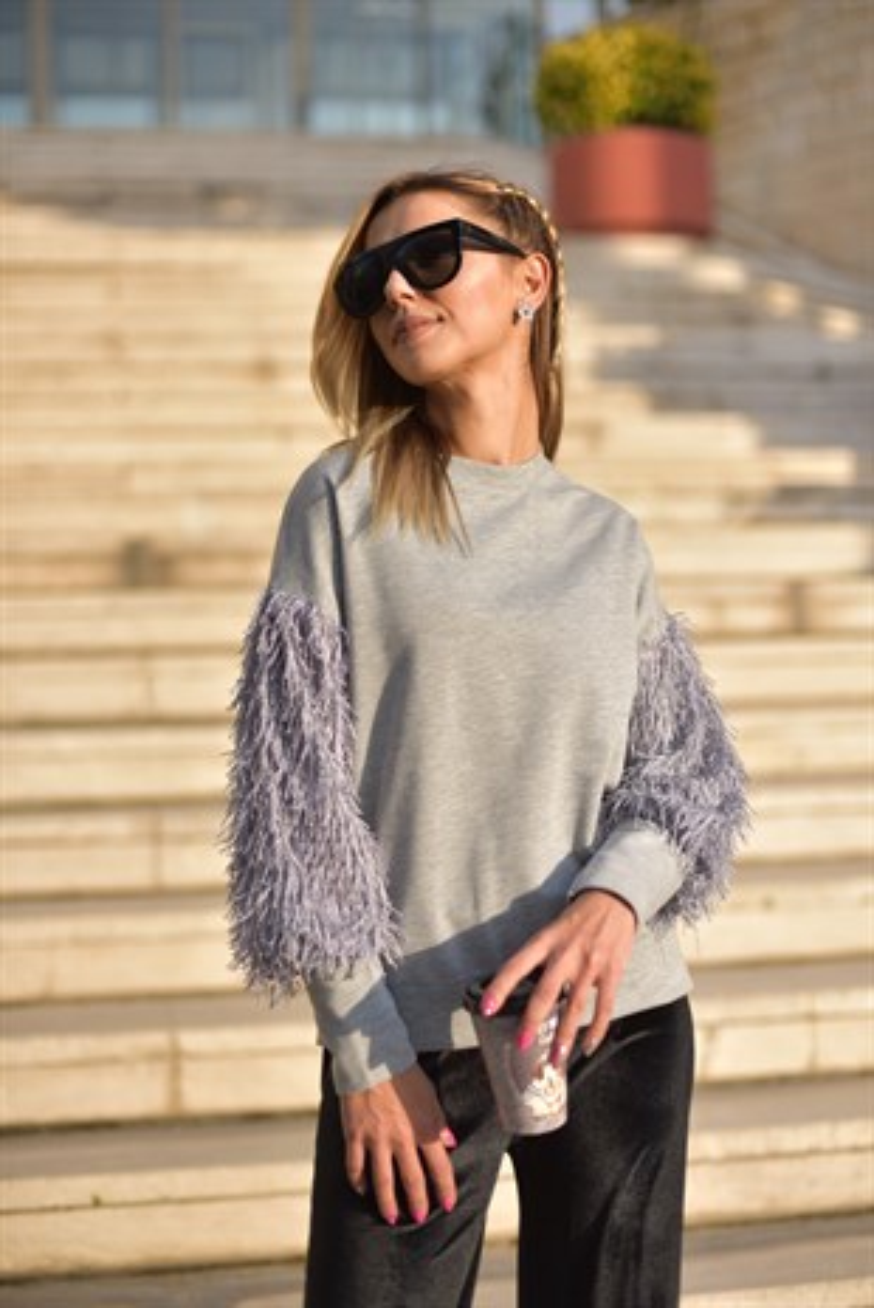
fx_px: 1818
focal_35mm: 50
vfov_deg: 39.6
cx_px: 437
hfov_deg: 27.0
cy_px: 654
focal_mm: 50
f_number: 2
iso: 400
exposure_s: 1/8000
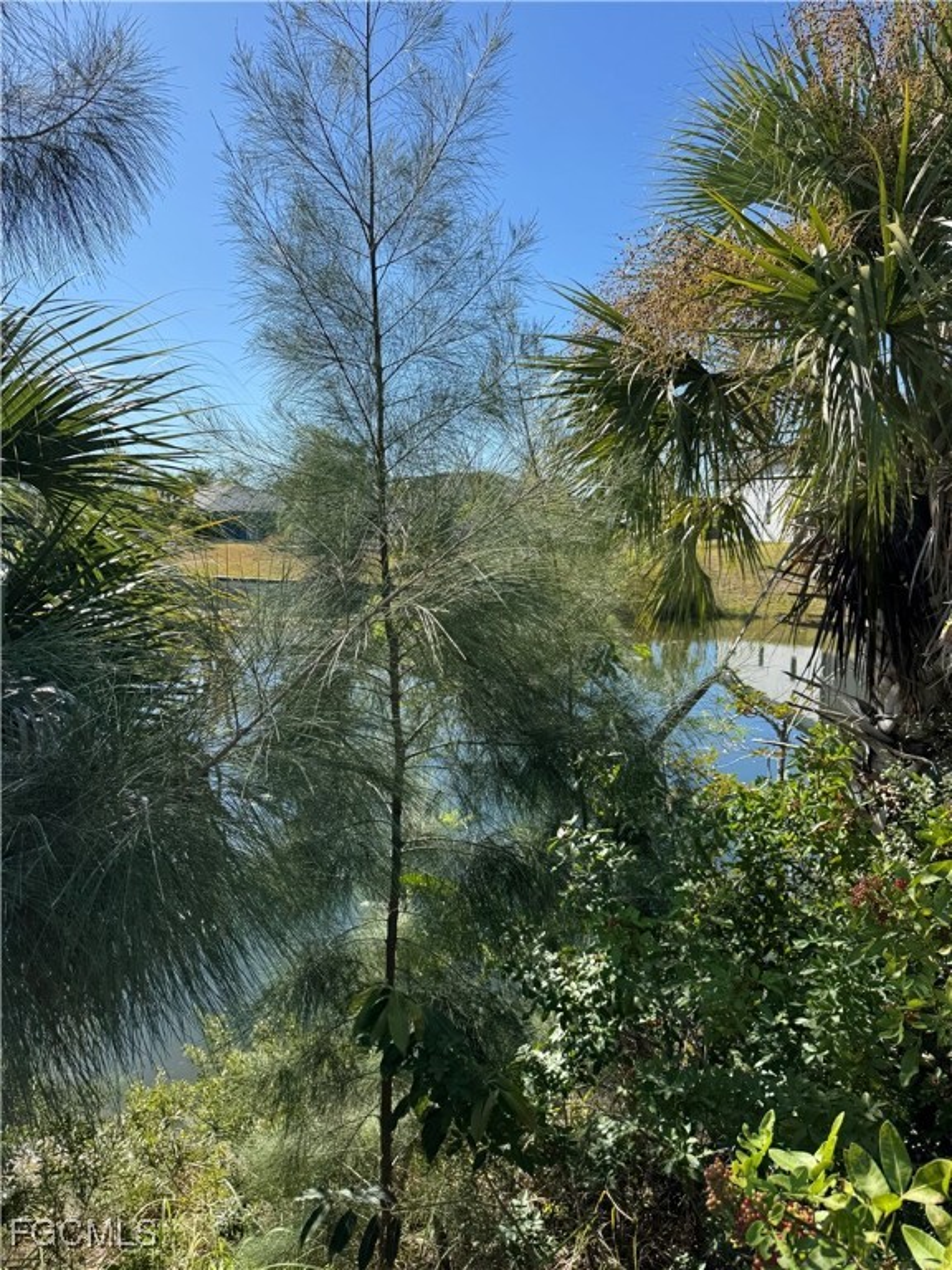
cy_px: 635
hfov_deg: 56.8
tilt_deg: -6.4
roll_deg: +0.8
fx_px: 880
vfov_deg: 71.6
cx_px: 476
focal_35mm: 24
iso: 80
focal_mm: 6.76
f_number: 1.78
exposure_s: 1/2710
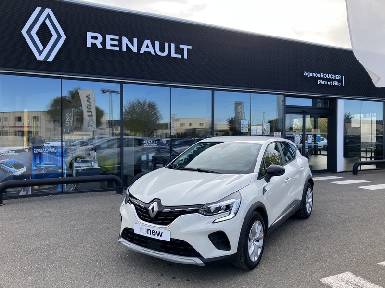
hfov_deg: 63.4
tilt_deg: -0.5
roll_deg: -0.2
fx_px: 311
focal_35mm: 28
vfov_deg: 49.7
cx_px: 192
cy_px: 144
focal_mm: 3.99
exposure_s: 1/522
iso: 32
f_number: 1.8
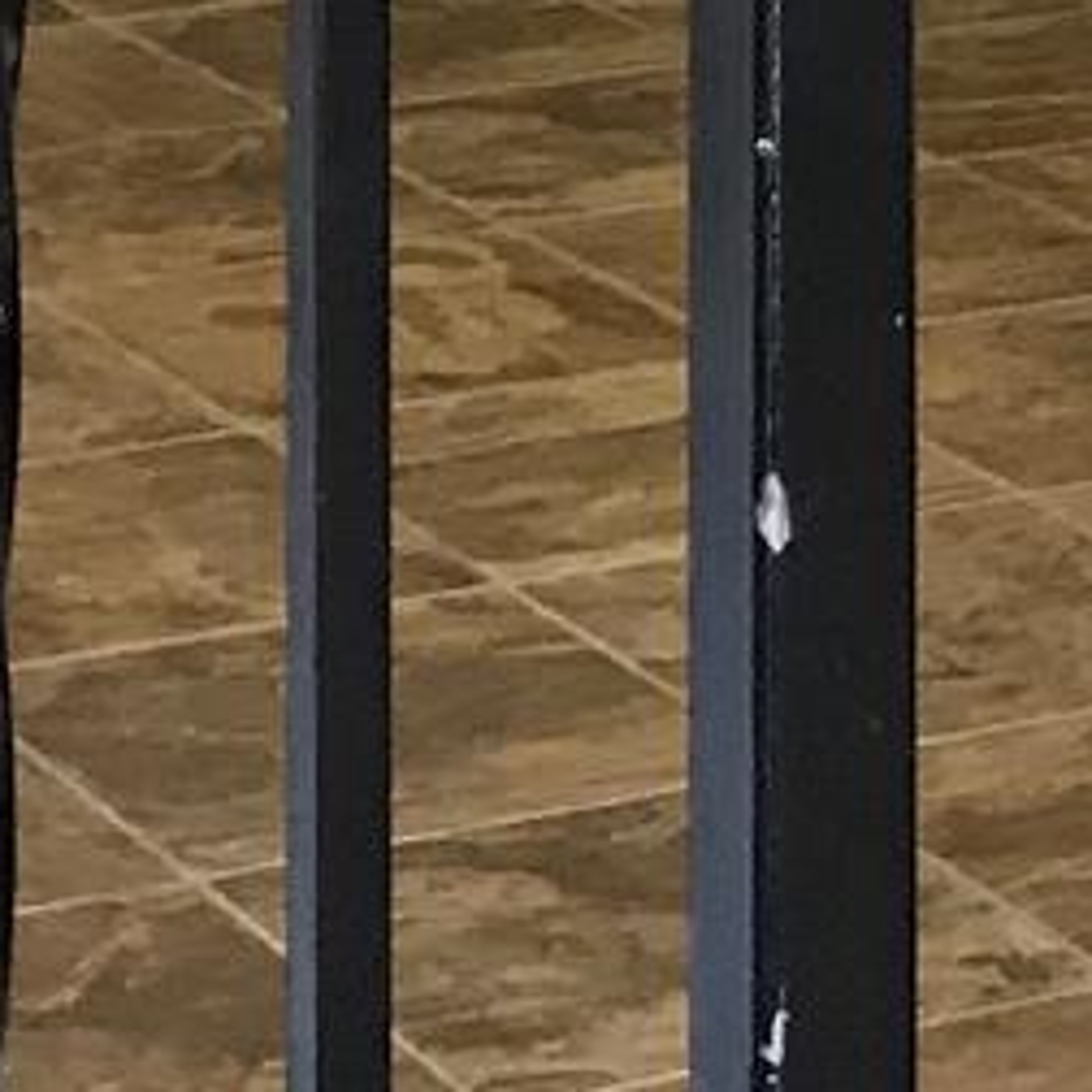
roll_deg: -1.4
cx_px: 1270
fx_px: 7174
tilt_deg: +1.2
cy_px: -1742
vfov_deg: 7.9
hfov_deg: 8.6
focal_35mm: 201
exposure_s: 1/24
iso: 40
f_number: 1.8
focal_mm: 3.99
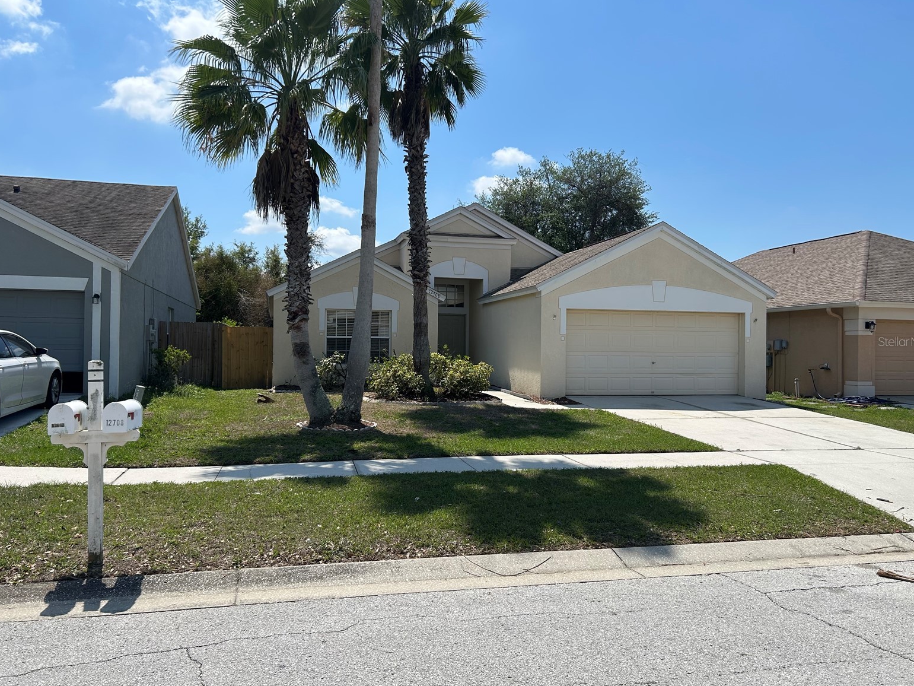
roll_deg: -1.2
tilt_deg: -0.1
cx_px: 460
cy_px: 341
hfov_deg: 65.3
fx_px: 713
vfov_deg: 51.4
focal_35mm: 27
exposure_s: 1/6211
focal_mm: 5.7
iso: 50
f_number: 1.5
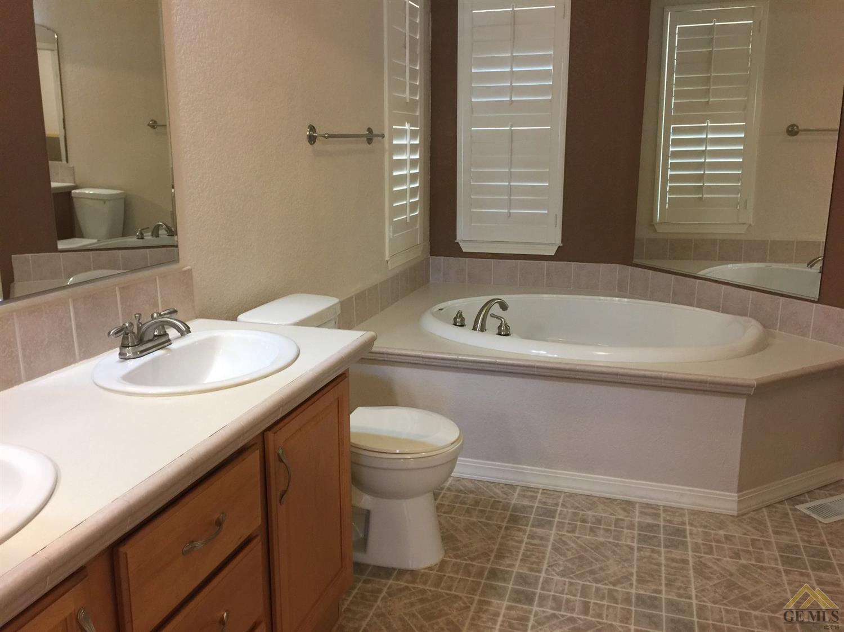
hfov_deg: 61.7
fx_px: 707
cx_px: 422
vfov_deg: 48.2
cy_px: 316
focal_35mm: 29
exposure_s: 1/15
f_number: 2.2
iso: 64
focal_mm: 4.15
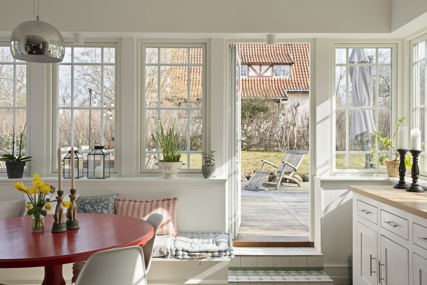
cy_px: 142
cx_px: 214
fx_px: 379
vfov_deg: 41.1
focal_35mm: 32
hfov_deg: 58.7
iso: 320
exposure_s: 1/40
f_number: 8
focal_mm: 21.3
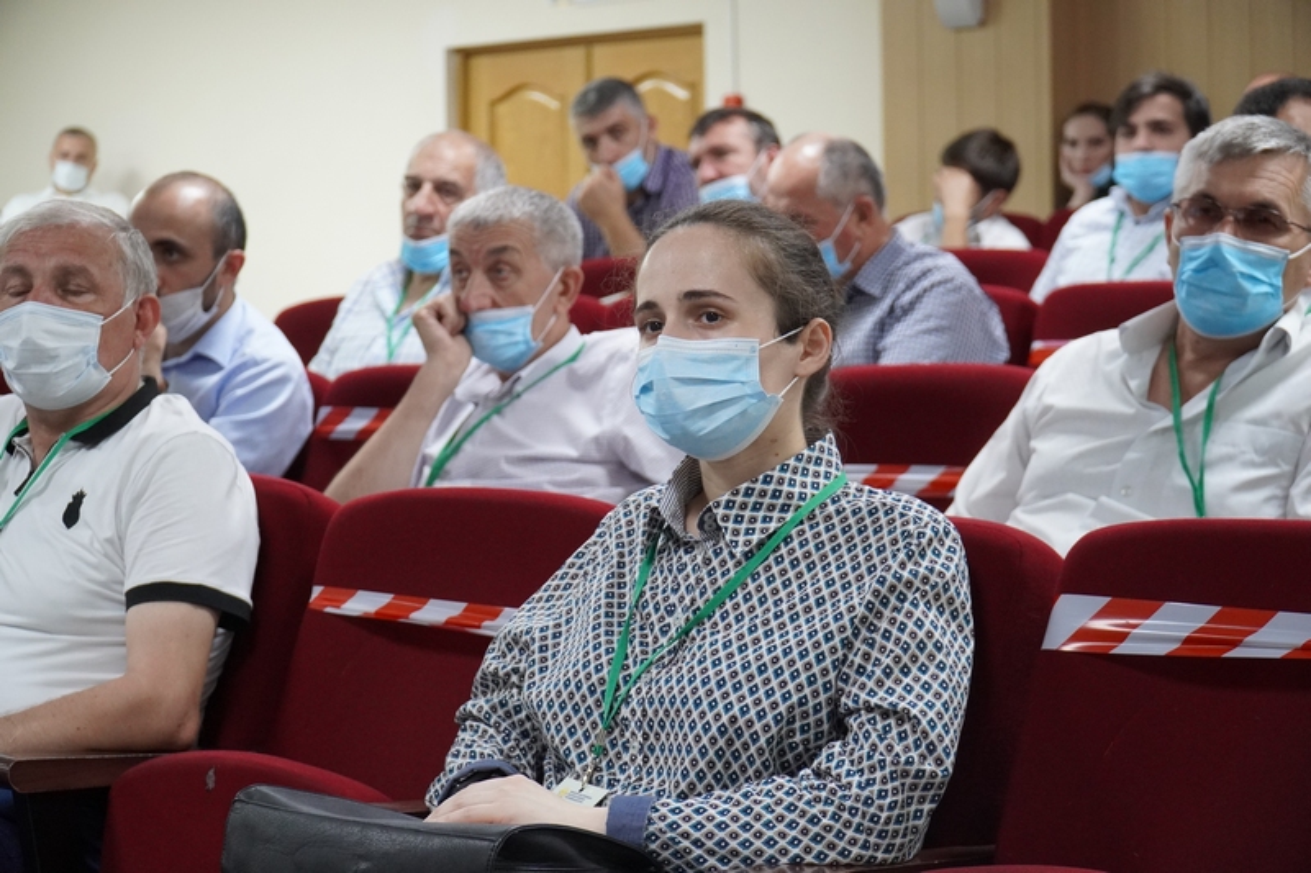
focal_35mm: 76
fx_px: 2785
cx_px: 656
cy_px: 436
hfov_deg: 26.5
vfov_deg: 17.8
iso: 2500
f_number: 4
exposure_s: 1/160
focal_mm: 51
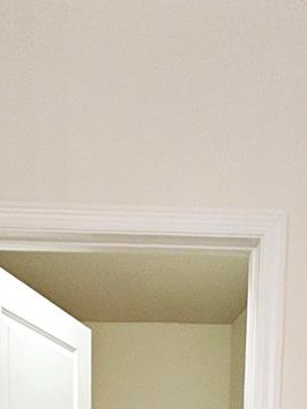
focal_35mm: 44
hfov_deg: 32.8
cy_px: 567
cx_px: 129
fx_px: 521
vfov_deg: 30.6
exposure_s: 1/60.2
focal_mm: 2.2
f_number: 2.2
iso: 250
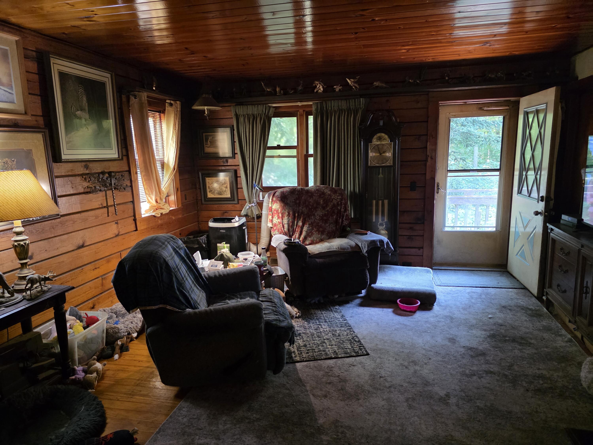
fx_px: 394
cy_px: 222
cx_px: 296
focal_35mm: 23
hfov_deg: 73.9
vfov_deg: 58.9
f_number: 1.7
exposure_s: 1/120
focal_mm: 6.3
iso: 1600
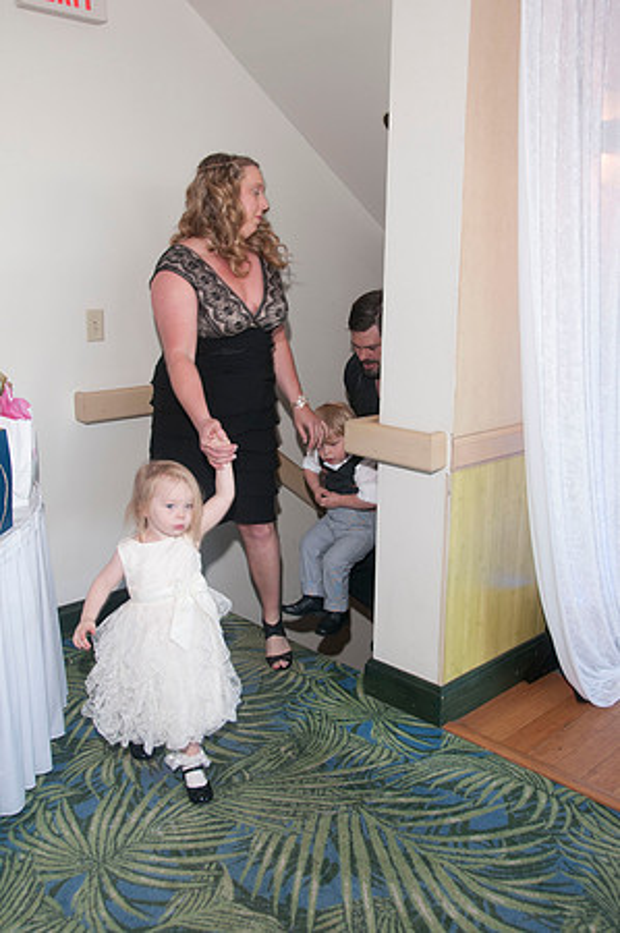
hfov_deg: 39.9
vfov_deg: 57.3
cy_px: 466
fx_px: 854
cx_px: 310
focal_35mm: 33
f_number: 5.6
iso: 400
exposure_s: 1/60
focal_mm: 22
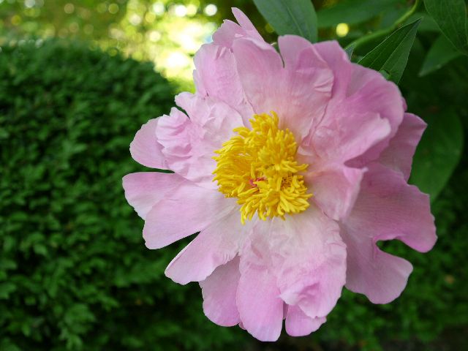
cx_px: 234
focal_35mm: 40
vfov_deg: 36.0
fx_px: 541
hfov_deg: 46.8
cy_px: 176
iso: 160
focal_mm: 20
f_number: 4.3
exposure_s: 1/30
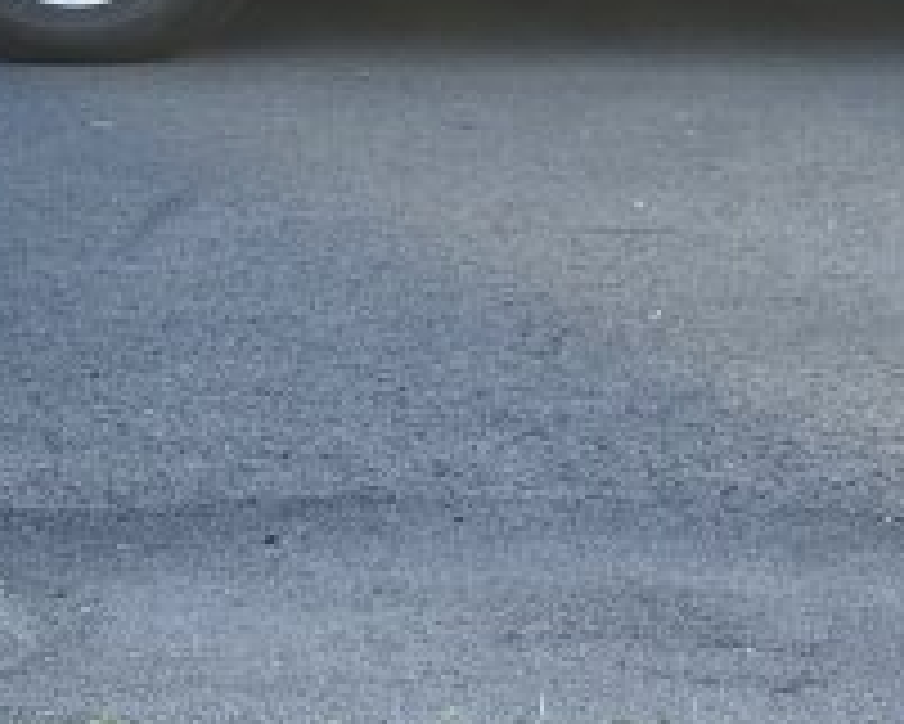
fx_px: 3988
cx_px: 944
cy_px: -301
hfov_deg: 12.7
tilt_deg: -4.0
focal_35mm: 149
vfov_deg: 10.1
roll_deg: -0.3
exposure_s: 1/506
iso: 64
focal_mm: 6.76
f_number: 1.78
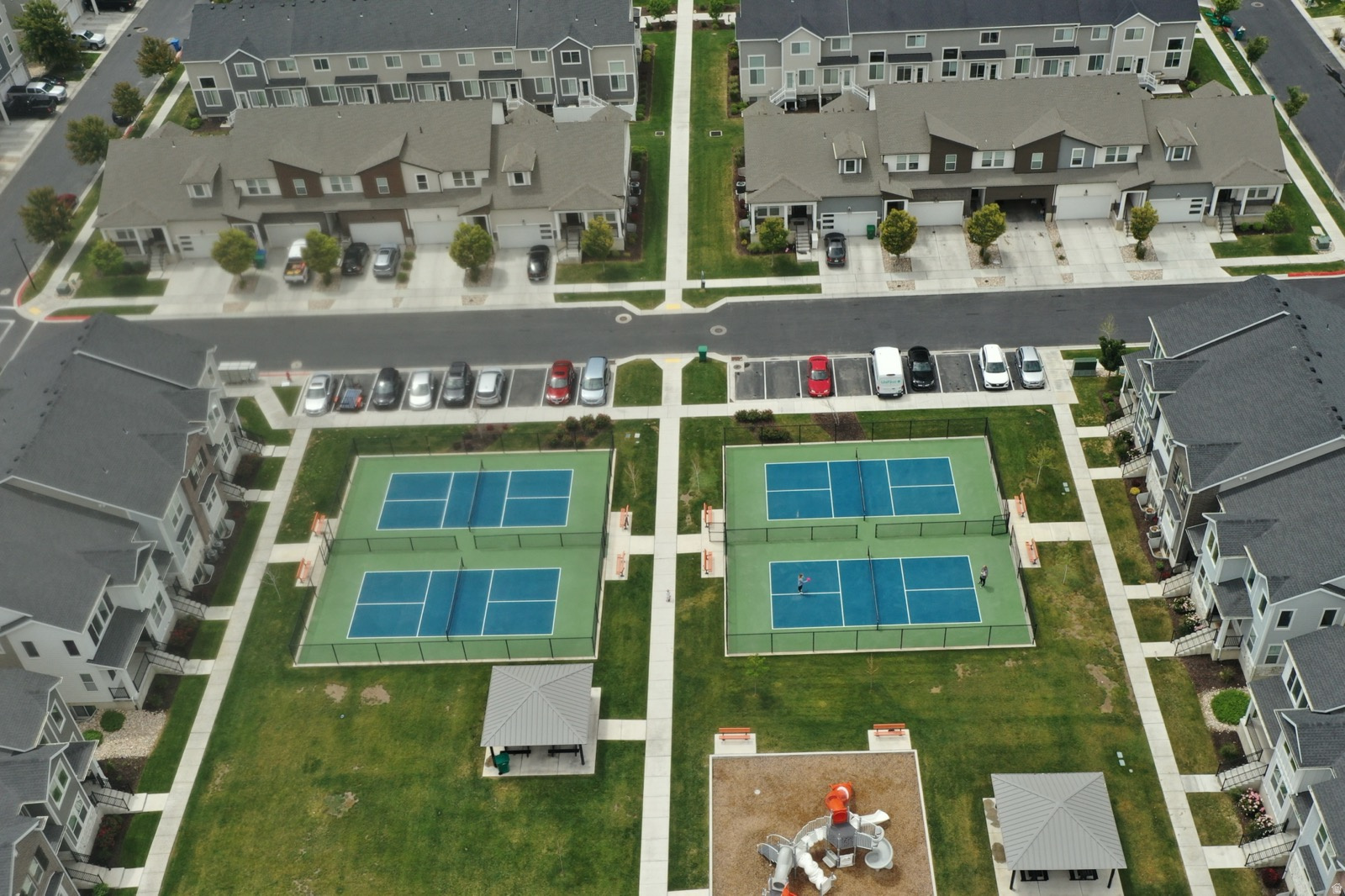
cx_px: 672
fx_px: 1046
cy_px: 448
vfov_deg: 46.4
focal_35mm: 28
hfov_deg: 65.5
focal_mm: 10.26
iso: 100
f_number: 5
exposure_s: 1/160
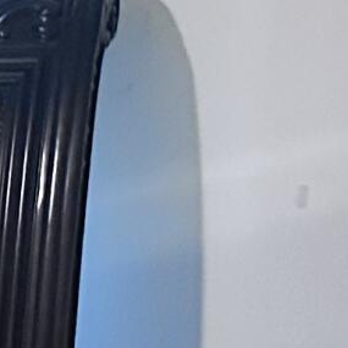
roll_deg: +0.8
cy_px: 631
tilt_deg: -11.0
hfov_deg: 6.3
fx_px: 2536
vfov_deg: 7.6
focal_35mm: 223
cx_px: -1107
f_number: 1.78
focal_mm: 6.86
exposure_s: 1/60
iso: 800
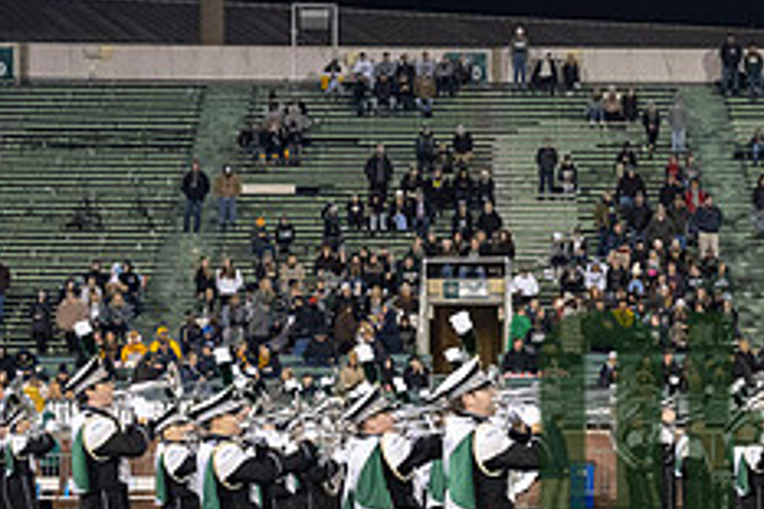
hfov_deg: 14.2
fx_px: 3011
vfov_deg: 9.6
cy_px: 465
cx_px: 787
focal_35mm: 142
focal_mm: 57
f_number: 4
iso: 2000
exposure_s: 1/500
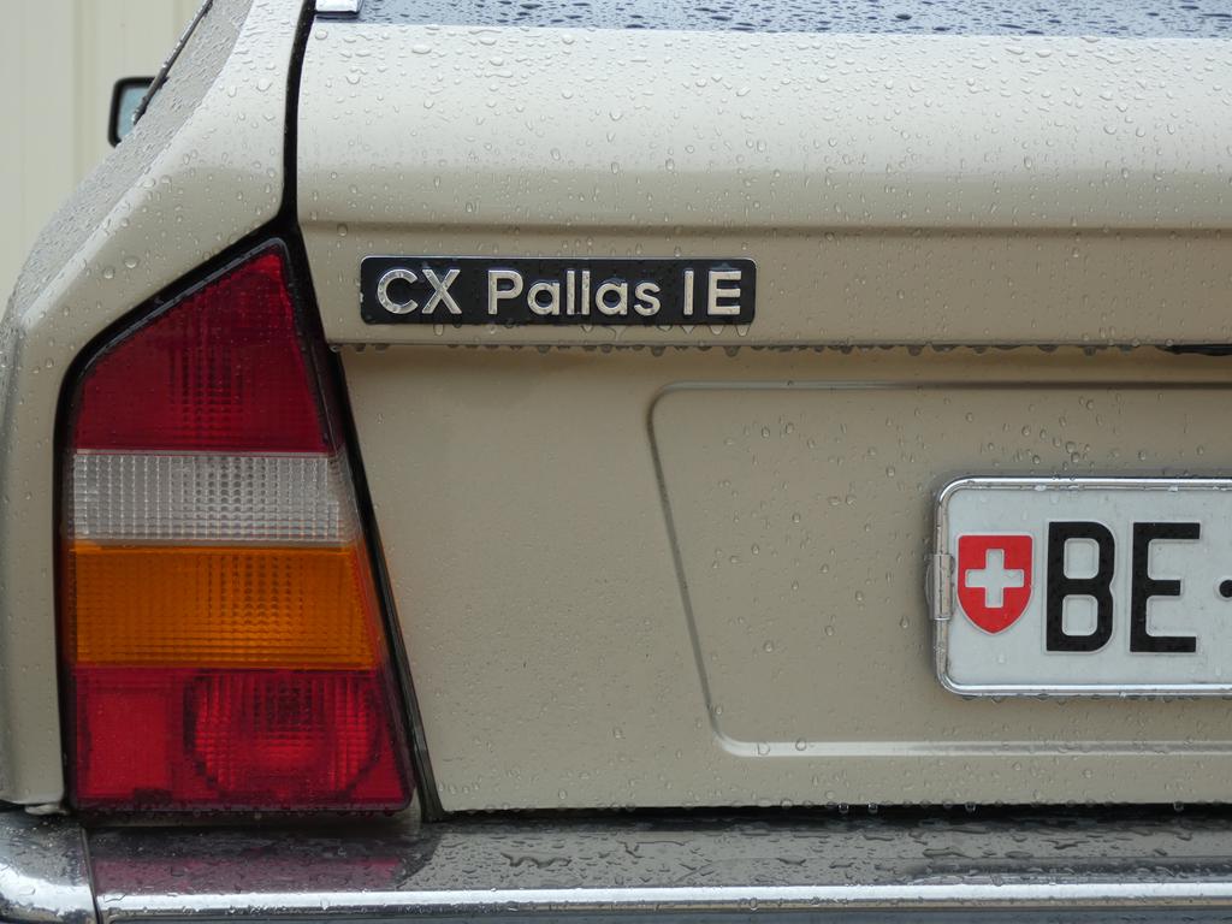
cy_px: 462
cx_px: 616
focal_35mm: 72
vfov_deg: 20.4
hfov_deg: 27.0
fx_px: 2563
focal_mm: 12.9
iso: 80
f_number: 4.3
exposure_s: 1/125
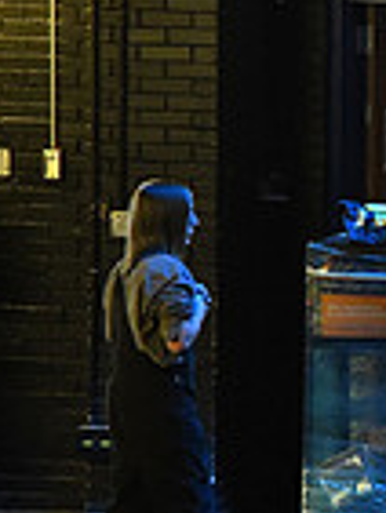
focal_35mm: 789
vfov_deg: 2.5
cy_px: 227
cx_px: 1034
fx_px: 11713
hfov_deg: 1.9
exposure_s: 1/250
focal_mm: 200
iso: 10000
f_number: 4
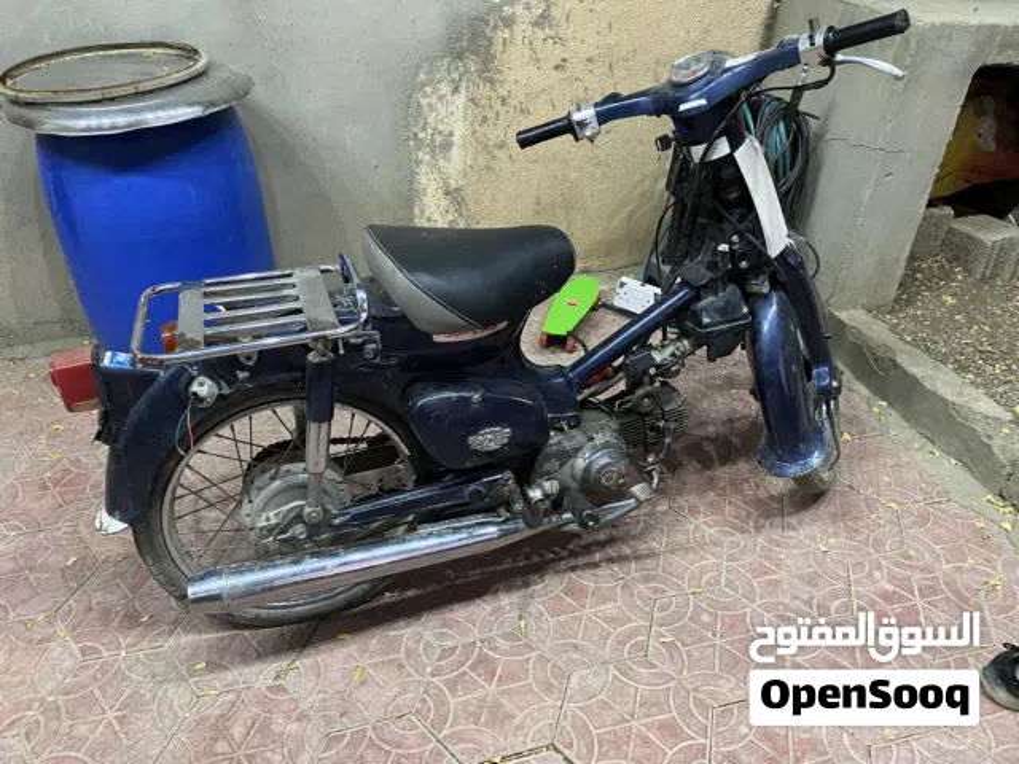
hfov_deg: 67.3
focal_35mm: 26
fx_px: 765
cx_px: 510
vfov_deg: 53.1
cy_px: 382
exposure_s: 1/25
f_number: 1.8
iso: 500
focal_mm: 4.25
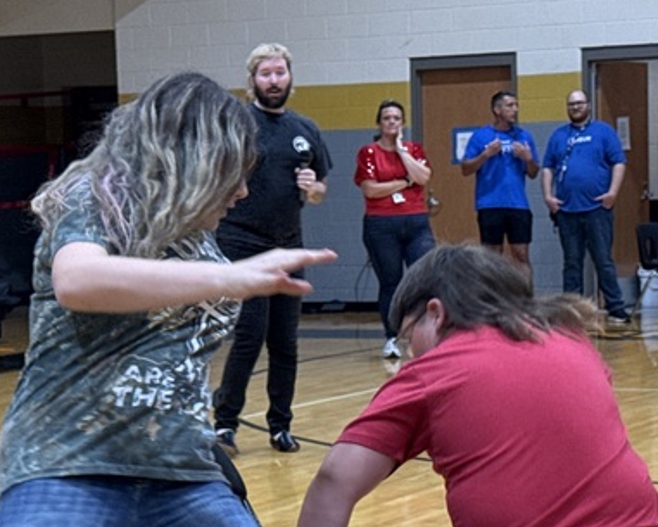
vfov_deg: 12.2
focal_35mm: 126
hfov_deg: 15.3
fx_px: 2454
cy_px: 473
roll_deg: +0.8
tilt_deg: -7.7
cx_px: 280
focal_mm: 6.76
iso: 100
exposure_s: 1/84
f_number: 1.78
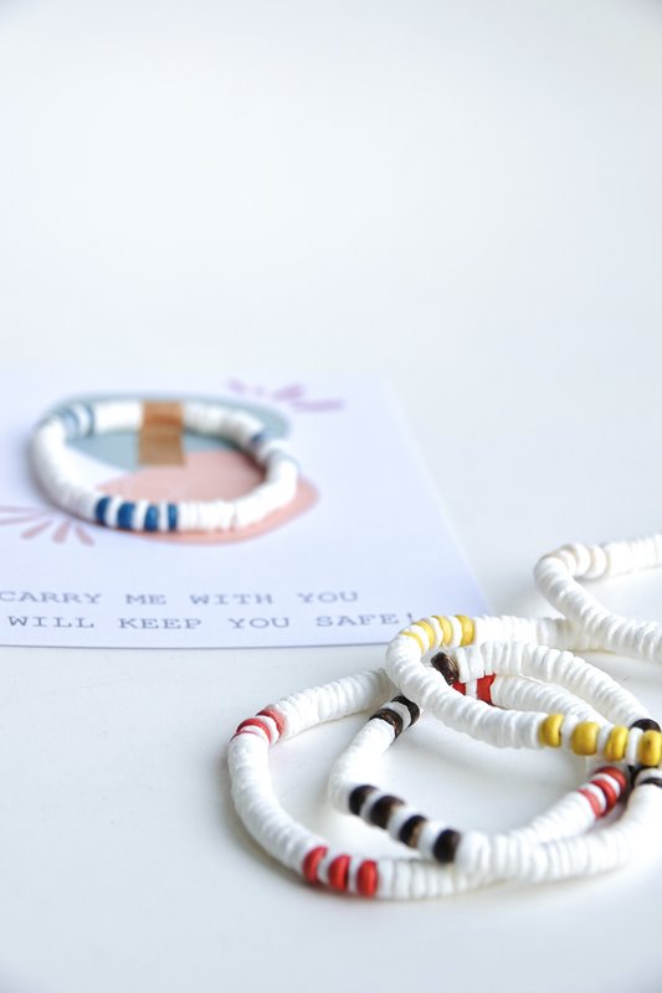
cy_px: 496
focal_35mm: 91
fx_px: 2511
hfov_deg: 15.0
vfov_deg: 22.4
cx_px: 331
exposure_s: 1/80
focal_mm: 33.51
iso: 100
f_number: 3.5
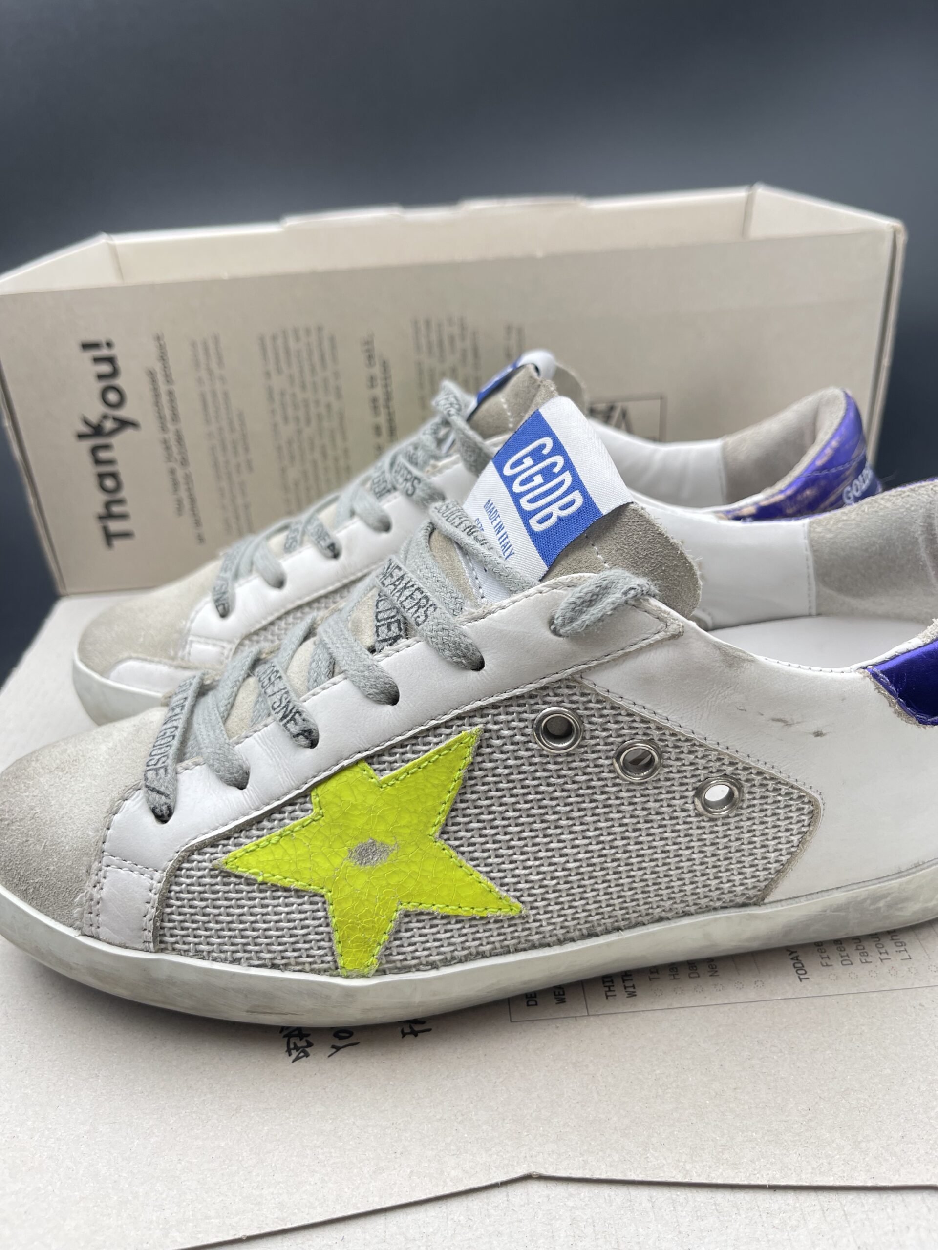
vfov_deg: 67.3
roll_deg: +4.2
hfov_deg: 53.1
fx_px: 939
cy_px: 625
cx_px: 469
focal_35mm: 26
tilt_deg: -30.0
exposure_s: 1/134
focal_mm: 5.1
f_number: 1.6
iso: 32
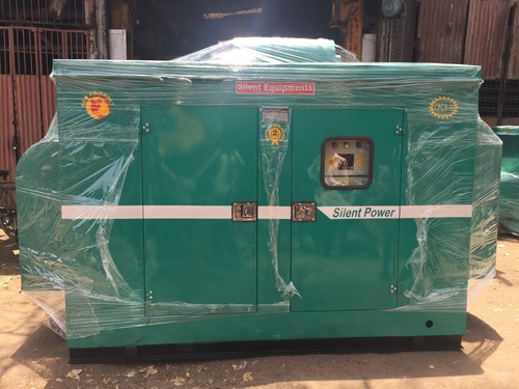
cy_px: 194
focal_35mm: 29
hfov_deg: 61.7
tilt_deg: -8.7
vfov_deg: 48.2
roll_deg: -1.2
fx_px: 435
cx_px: 260
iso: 32
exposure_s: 1/403
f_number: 2.2
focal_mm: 4.15
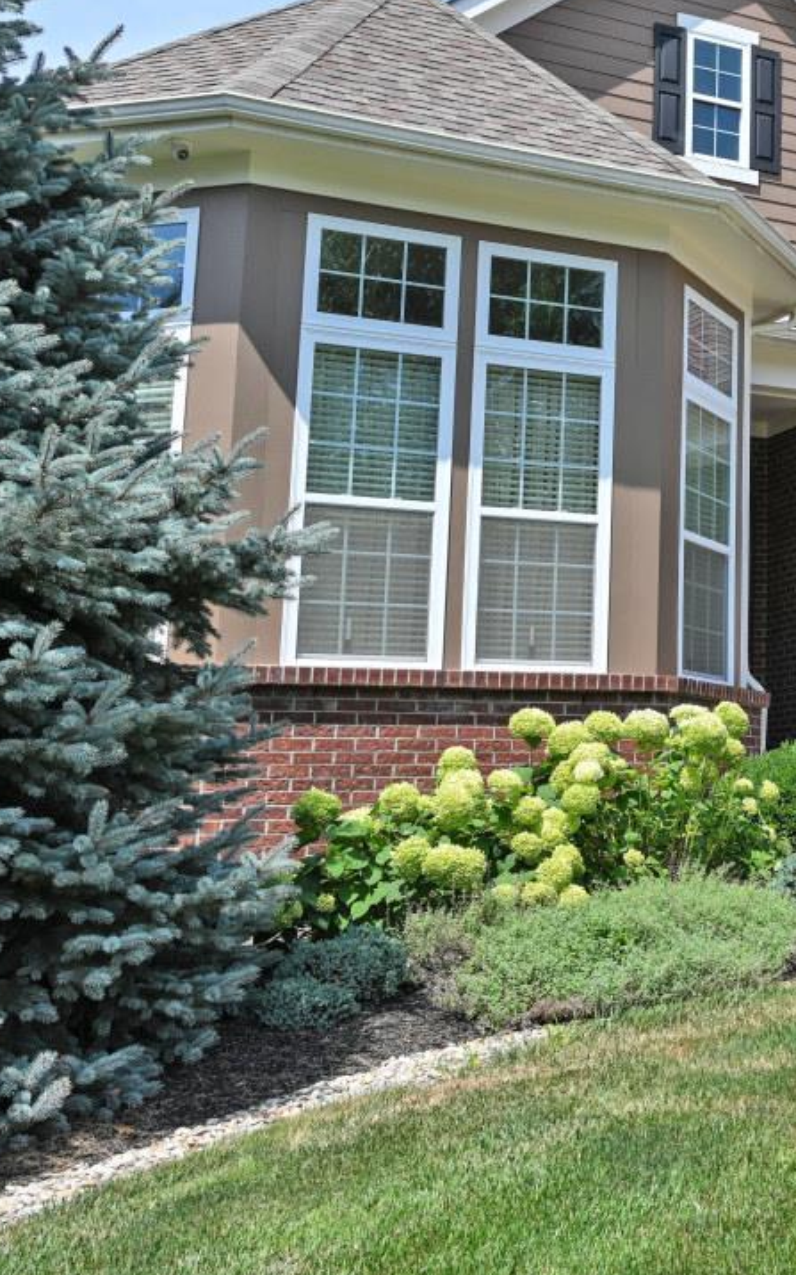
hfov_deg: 23.5
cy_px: 475
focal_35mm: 48
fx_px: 1670
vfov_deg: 41.5
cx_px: 1051
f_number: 7.1
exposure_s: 1/400
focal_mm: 22.5
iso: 100
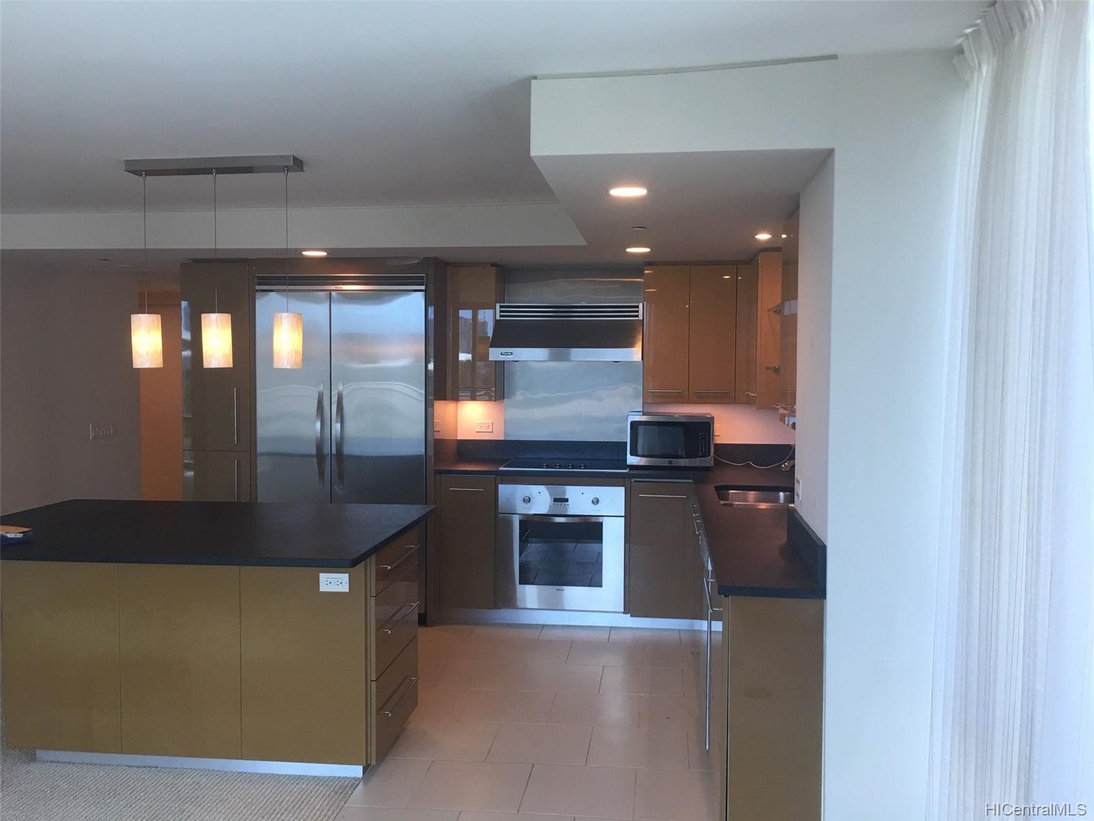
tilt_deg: -1.7
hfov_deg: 61.7
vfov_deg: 48.2
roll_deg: -0.9
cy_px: 410
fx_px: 917
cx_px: 547
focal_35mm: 29
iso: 32
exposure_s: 1/40
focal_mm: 4.15
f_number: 2.2
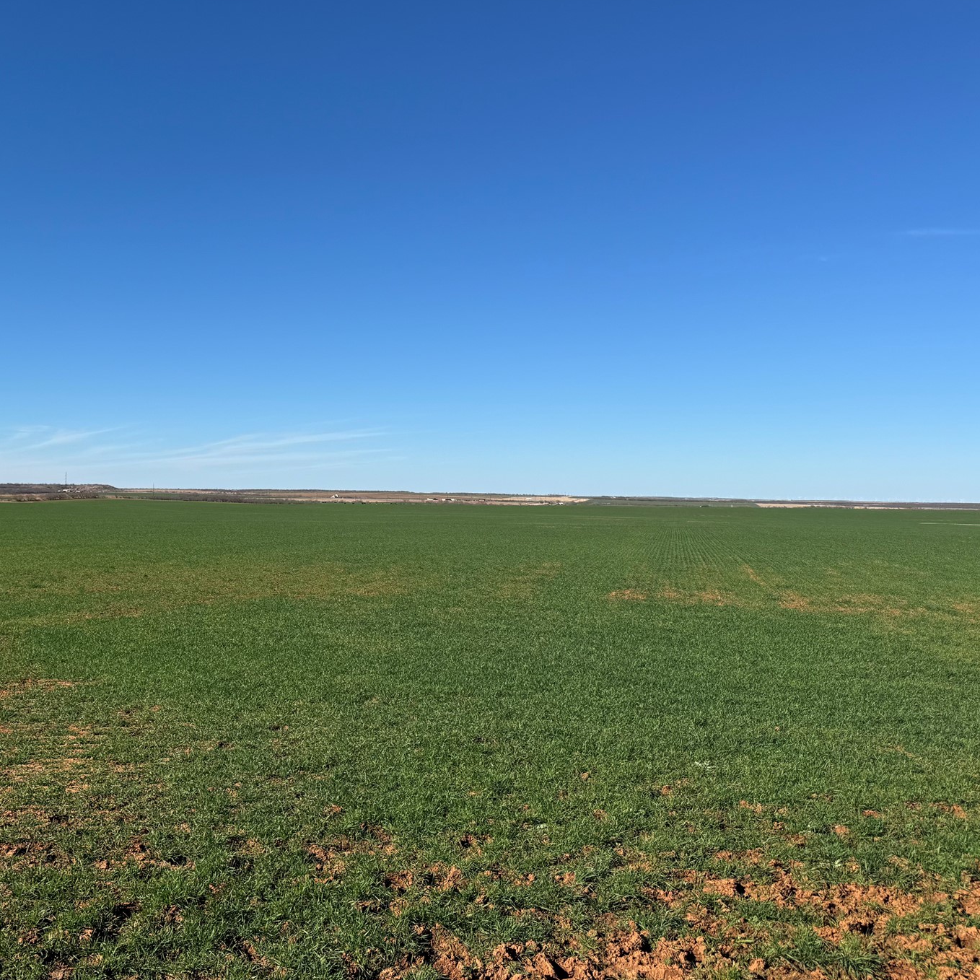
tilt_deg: +0.6
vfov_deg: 51.1
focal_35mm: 32
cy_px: 463
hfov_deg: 50.0
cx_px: 311
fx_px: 1025
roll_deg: -1.2
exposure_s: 1/6410
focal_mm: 6.76
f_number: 1.78
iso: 80
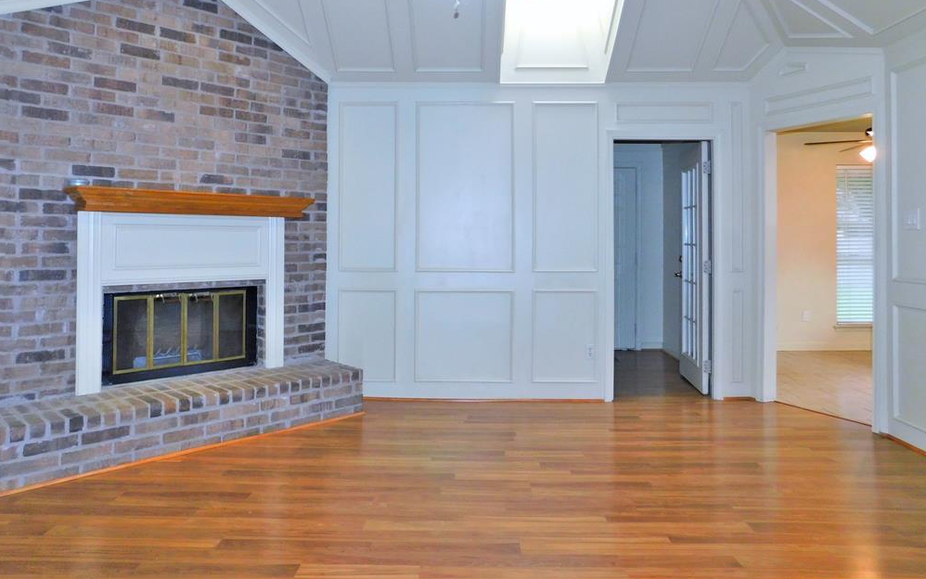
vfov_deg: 48.9
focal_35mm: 25
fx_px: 631
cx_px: 457
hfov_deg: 72.5
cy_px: 225
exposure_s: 1/30
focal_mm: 4
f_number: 3
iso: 220
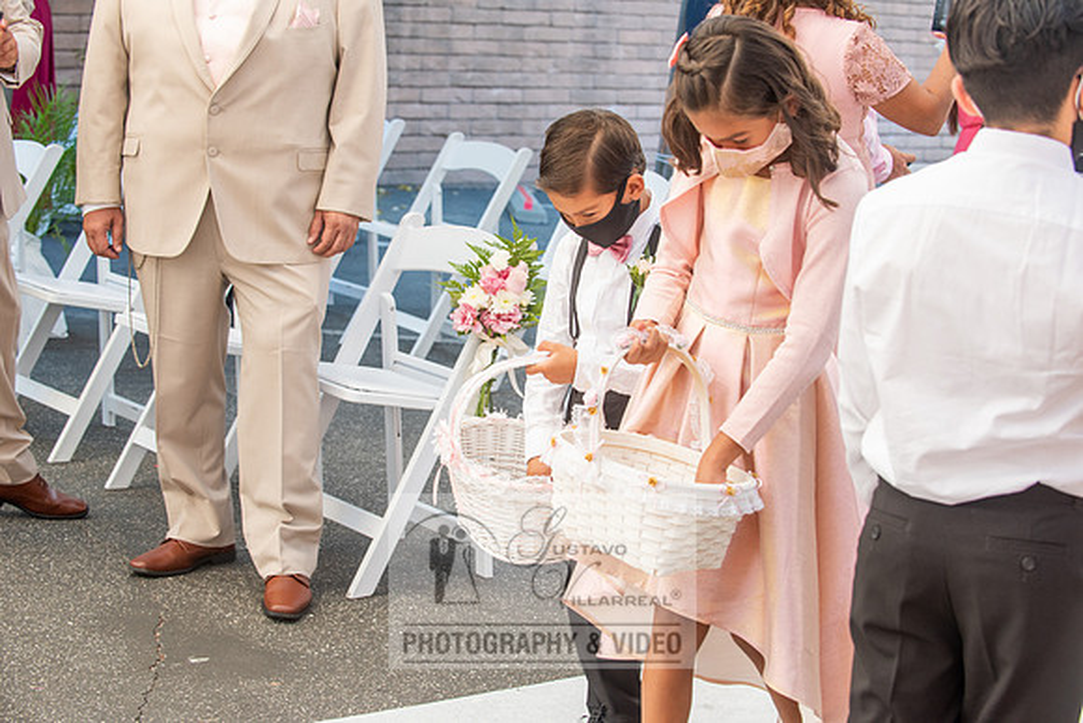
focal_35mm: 70
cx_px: 542
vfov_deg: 19.5
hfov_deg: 28.8
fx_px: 2106
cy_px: 362
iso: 640
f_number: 5.6
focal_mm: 70
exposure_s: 1/125
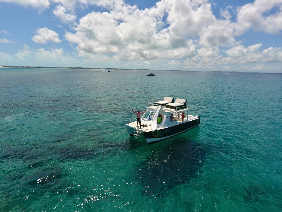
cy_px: 106
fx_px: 163
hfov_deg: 81.7
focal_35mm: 20
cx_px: 141
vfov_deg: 66.0
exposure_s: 1/1658
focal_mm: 3.61
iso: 100
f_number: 2.8
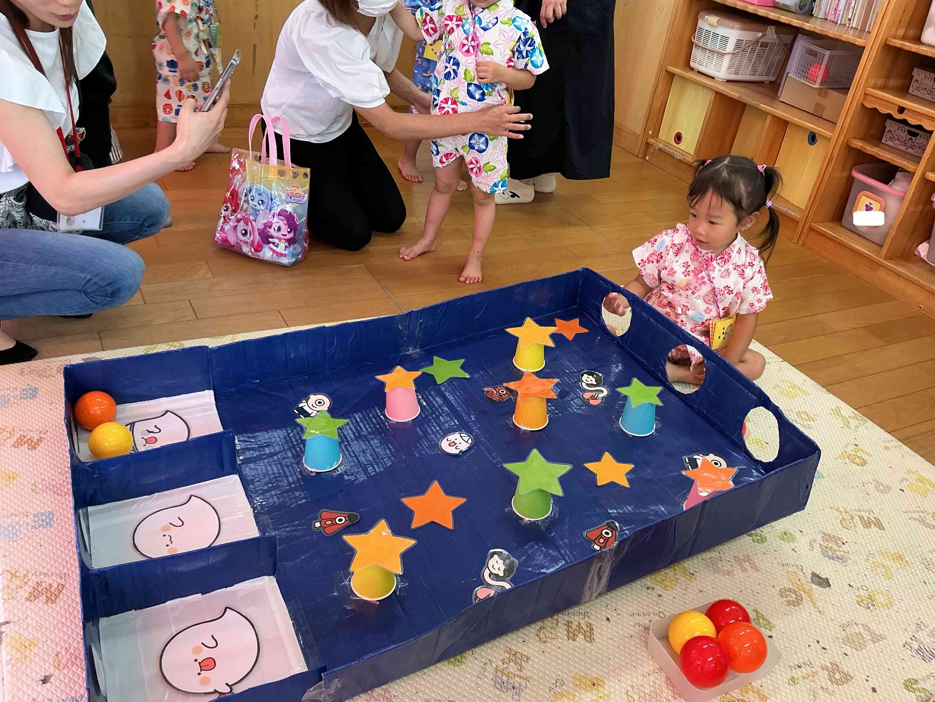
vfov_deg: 48.2
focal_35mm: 29
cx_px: 468
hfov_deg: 61.7
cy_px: 351
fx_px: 783
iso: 80
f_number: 1.8
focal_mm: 3
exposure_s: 1/60
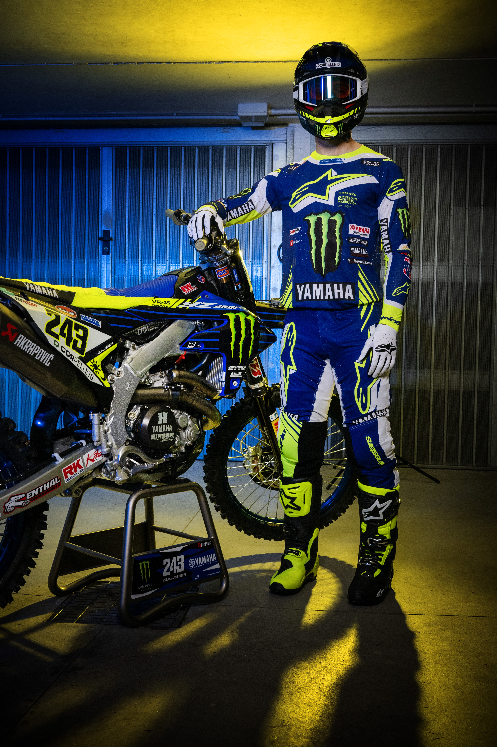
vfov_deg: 53.1
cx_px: 248
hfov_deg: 36.9
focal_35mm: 36
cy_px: 374
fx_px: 746
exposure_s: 1/1000
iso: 400
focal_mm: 24
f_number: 5
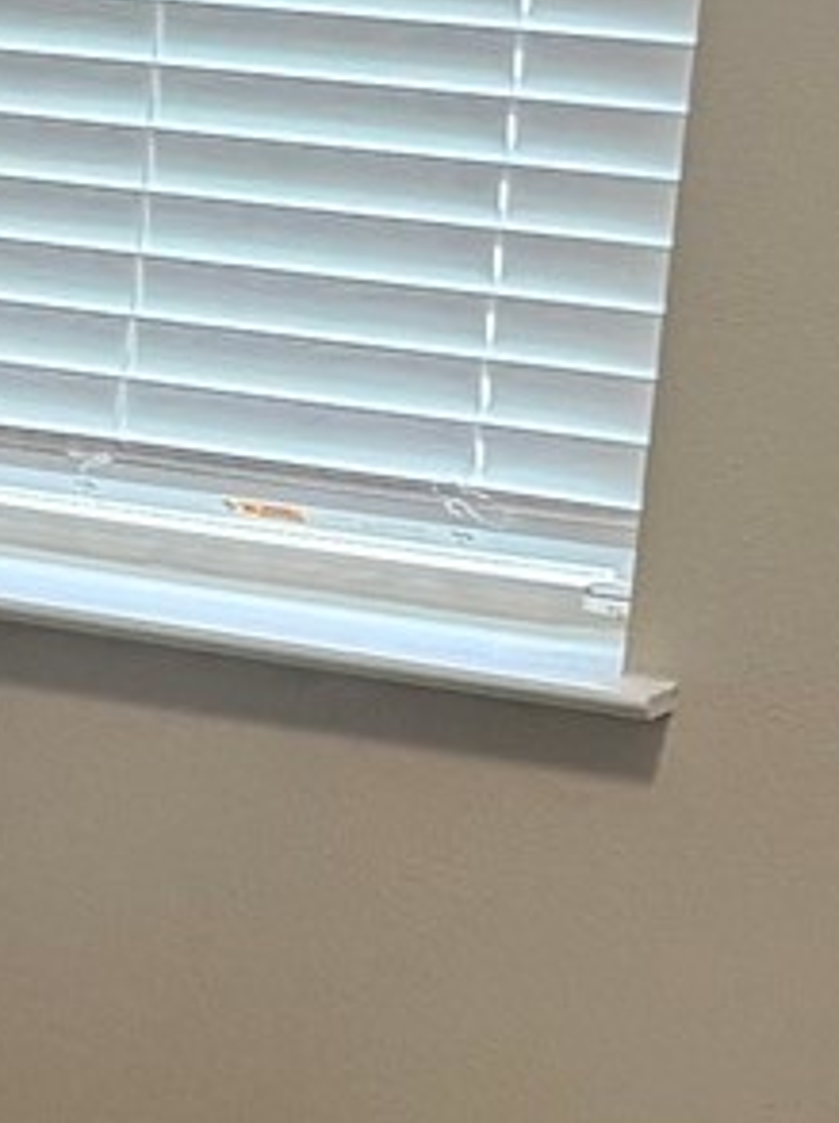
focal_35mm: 168
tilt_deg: -17.3
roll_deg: -2.2
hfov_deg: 8.5
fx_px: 5441
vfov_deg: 11.7
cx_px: -636
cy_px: 1131
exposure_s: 1/60
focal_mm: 6.76
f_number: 1.78
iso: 250
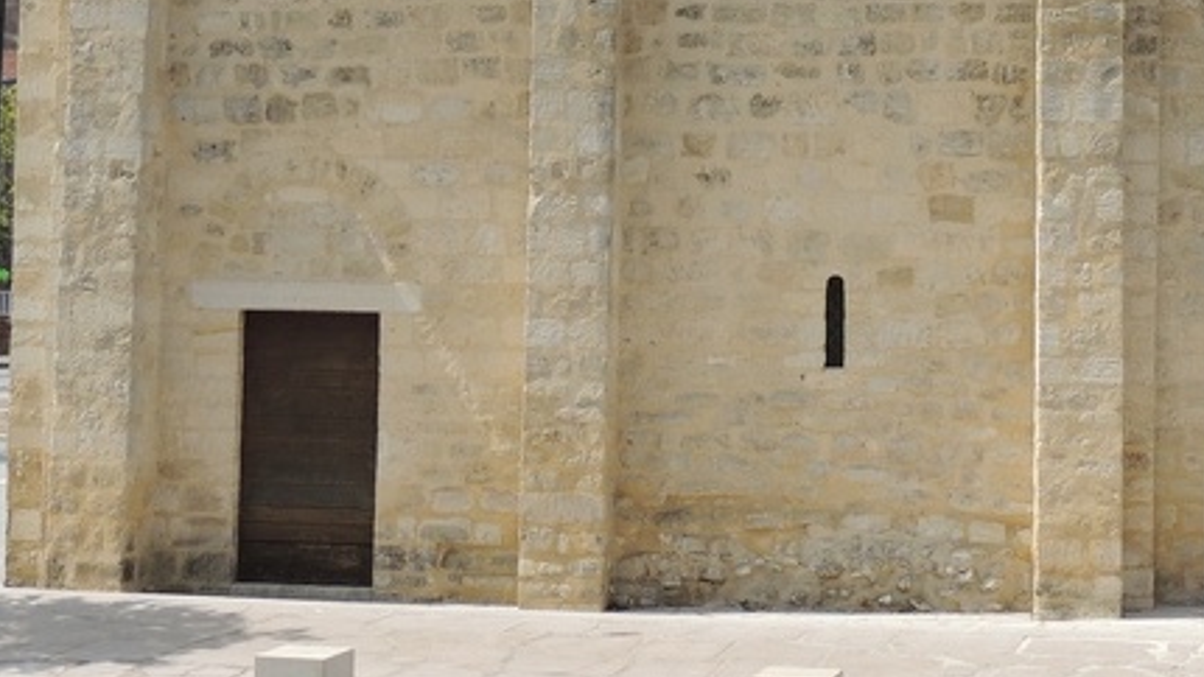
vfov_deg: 16.8
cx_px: 781
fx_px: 2267
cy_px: 112
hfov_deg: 29.6
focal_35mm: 71
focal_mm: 6.2
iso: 100
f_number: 3.6
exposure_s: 1/1250
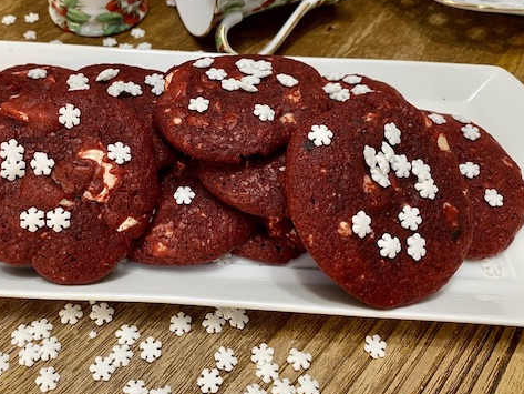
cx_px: 202
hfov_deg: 54.8
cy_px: 180
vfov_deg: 42.9
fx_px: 500
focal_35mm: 33
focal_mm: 4.25
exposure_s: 1/50
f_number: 1.8
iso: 200
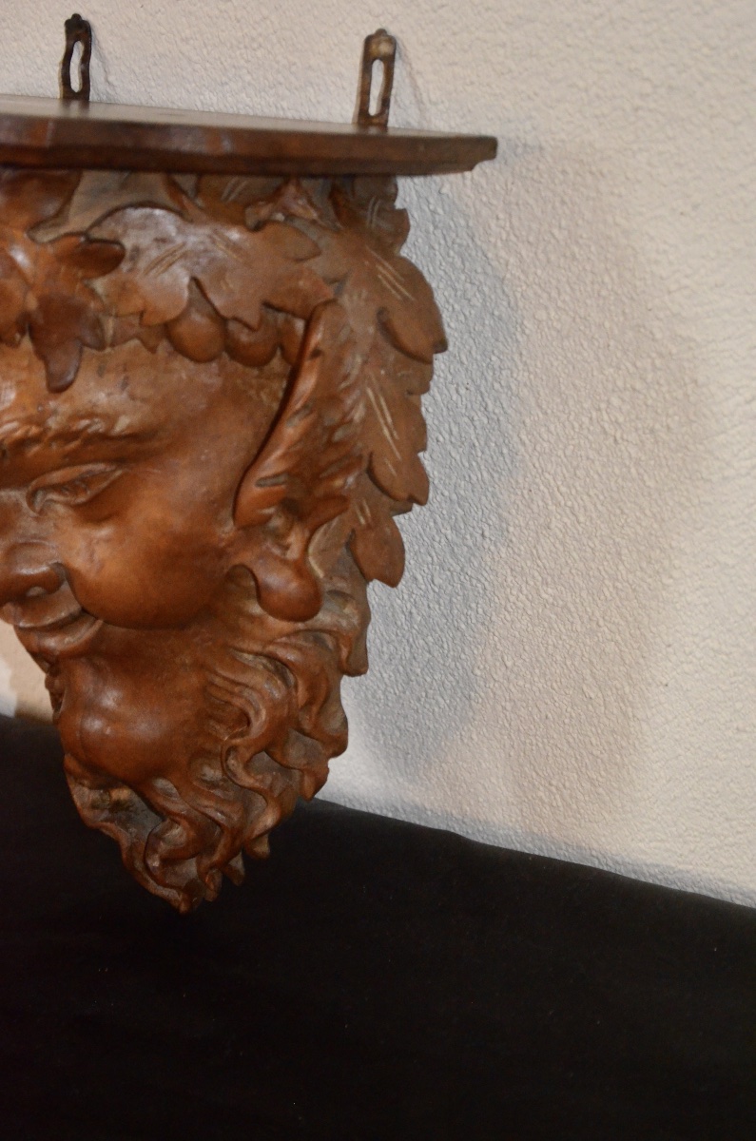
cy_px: 570
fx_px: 2610
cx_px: 378
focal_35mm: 82
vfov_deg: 24.7
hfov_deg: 16.5
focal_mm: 55
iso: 3200
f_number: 5.6
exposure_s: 1/60
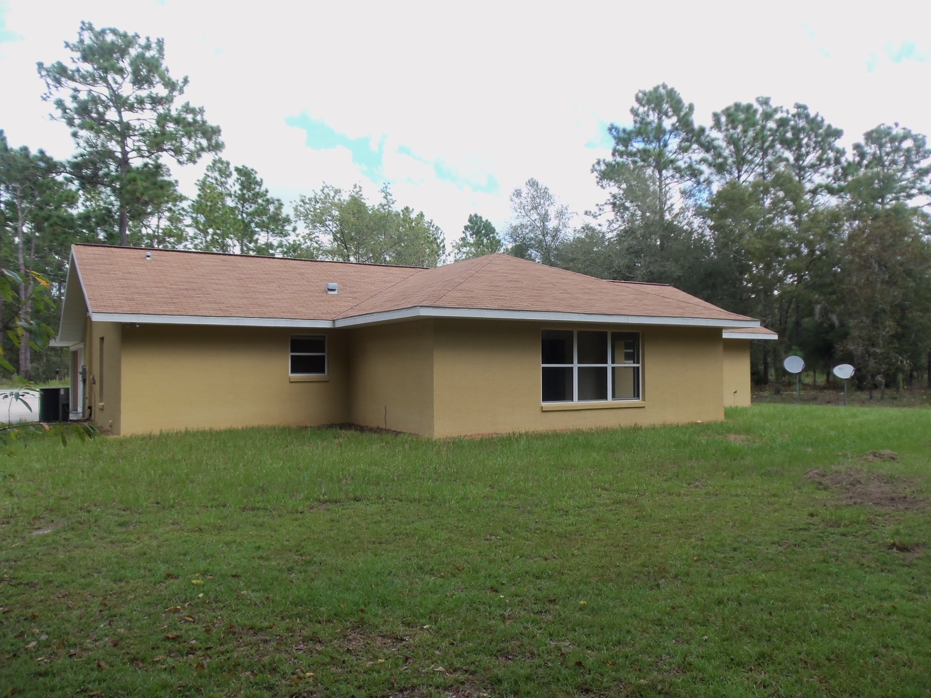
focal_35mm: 28
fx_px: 753
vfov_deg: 49.7
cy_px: 349
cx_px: 466
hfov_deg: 63.4
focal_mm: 5.1
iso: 64
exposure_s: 1/200
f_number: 3.3
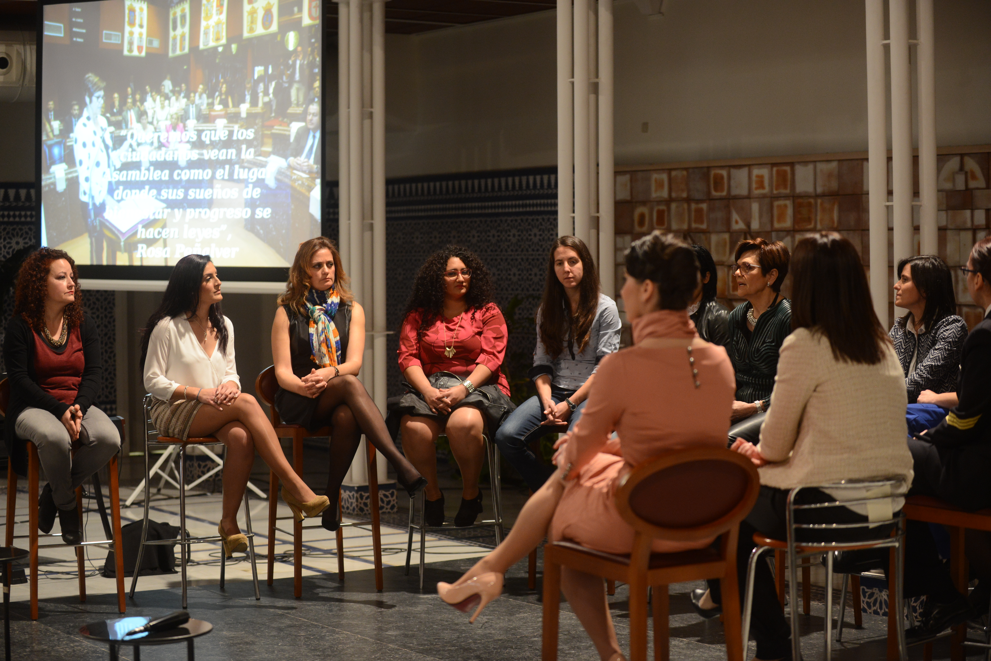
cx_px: 496
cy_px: 330
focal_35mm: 80
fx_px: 2202
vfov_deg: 17.1
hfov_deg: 25.4
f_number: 2.8
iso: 1600
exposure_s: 1/60
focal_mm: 80
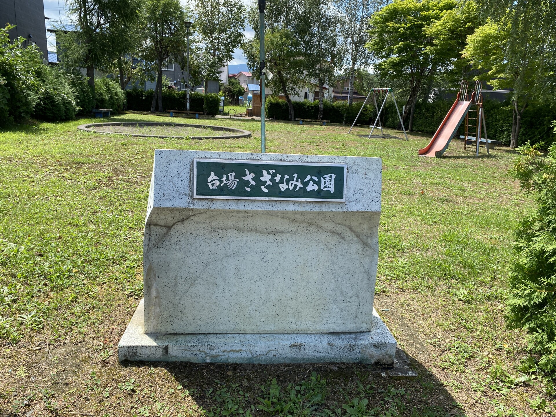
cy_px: 208
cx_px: 278
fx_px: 418
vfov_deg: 53.1
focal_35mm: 26
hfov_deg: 67.3
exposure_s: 1/1206
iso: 32
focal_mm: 4.25
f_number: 1.8
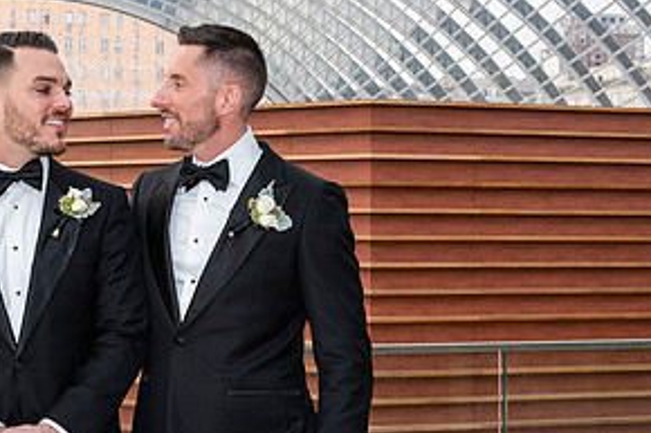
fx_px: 1373
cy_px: 201
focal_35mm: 76
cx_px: 94
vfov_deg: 17.9
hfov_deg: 26.0
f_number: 8
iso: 1600
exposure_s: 1/200
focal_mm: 38
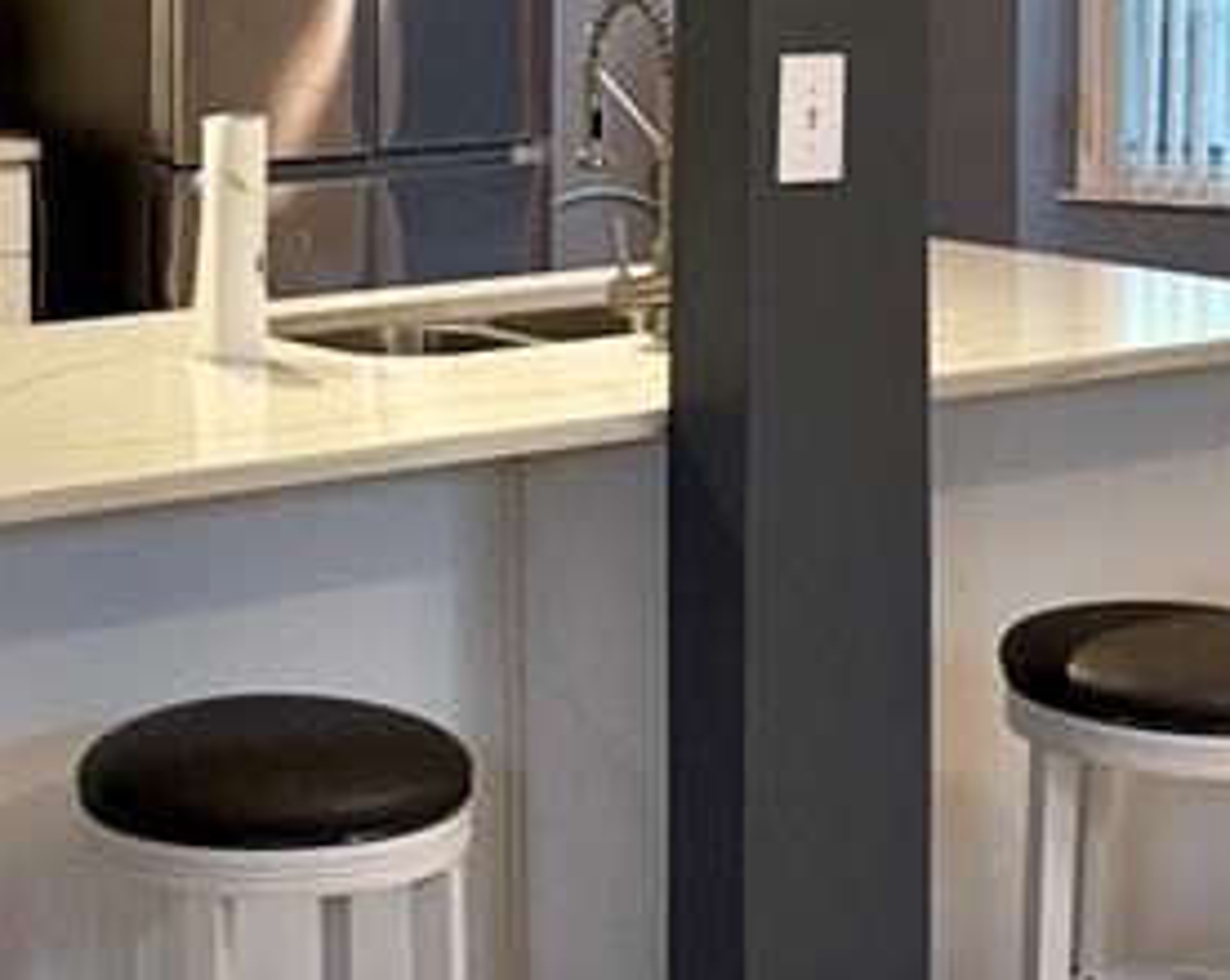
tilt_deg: -2.2
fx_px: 3708
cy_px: -49
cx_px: 361
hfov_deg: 18.8
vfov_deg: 14.8
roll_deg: -0.4
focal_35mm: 102
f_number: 1.78
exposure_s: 1/120
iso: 400
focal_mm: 6.76
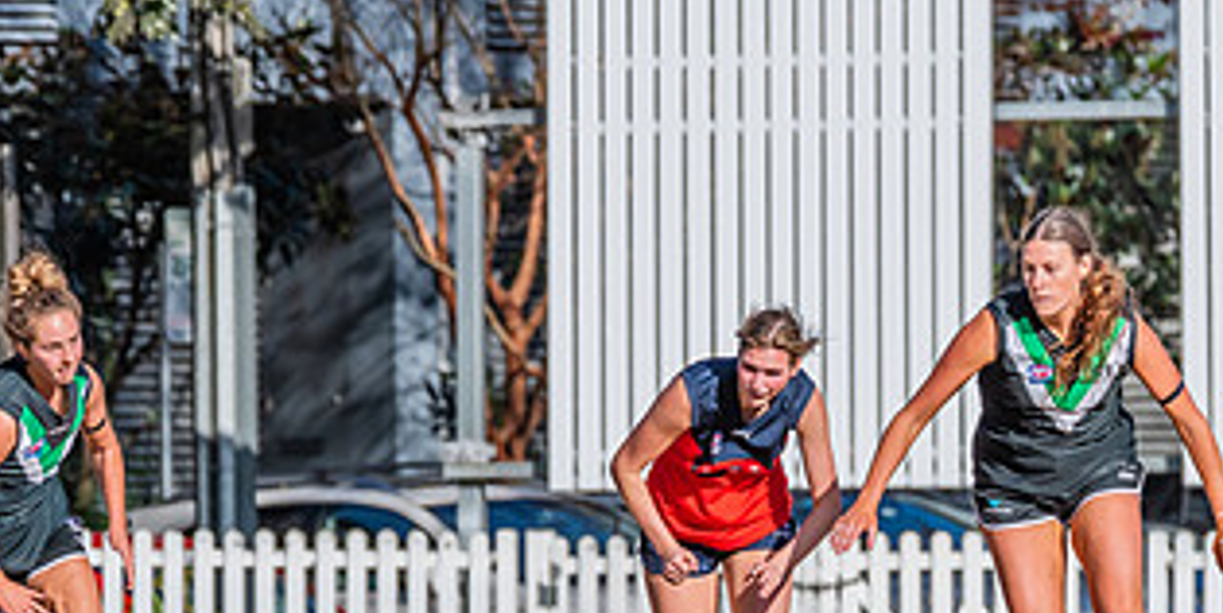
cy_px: 755
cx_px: 945
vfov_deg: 1.2
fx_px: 29439
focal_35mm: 931
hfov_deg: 2.4
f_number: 11
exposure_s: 1/1600
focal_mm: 450
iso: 800
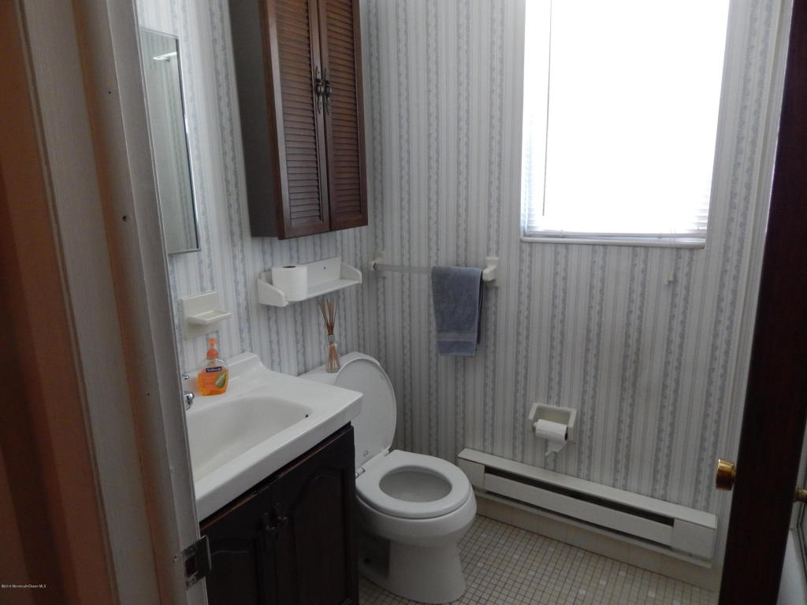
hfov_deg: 73.9
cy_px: 302
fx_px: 536
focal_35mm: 23
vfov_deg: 58.9
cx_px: 404
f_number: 3
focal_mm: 4
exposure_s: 1/25
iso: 400
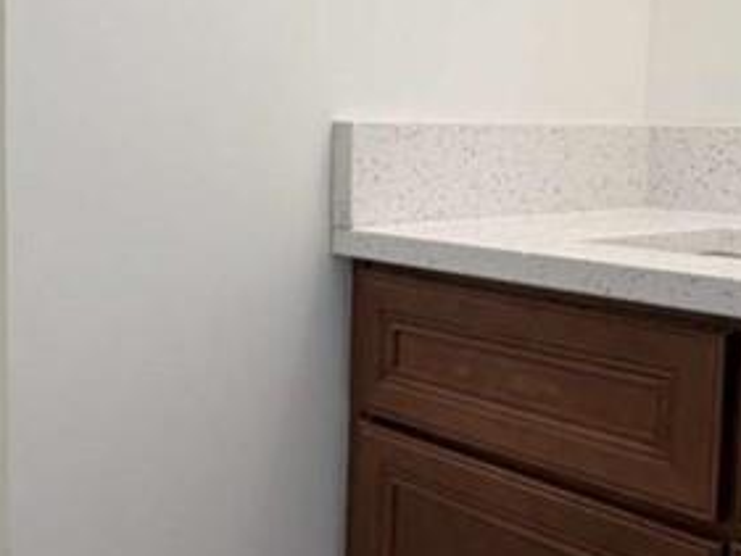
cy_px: 232
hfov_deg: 36.6
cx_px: 185
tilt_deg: -6.0
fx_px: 1092
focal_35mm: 51
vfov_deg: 28.5
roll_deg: -0.5
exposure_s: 1/120
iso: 160
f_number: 2.2
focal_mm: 2.22
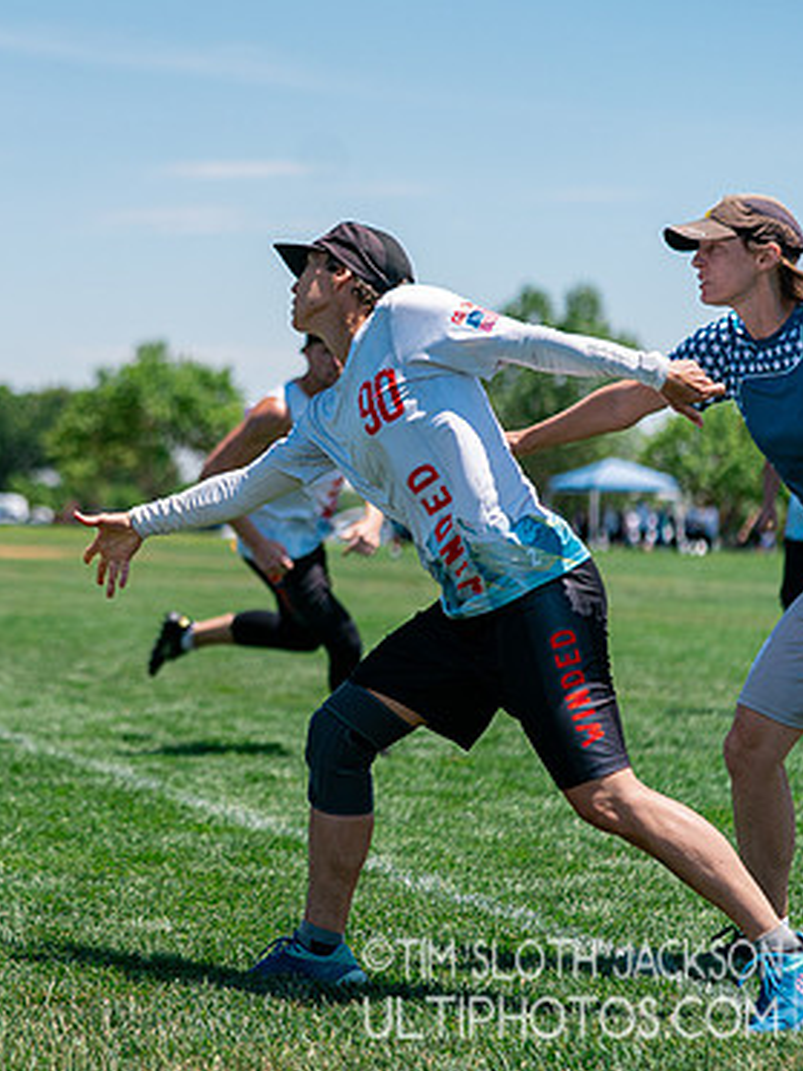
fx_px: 3712
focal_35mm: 120
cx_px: 181
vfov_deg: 16.4
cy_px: 551
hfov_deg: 12.3
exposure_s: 1/6400
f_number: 2.8
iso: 320
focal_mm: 80
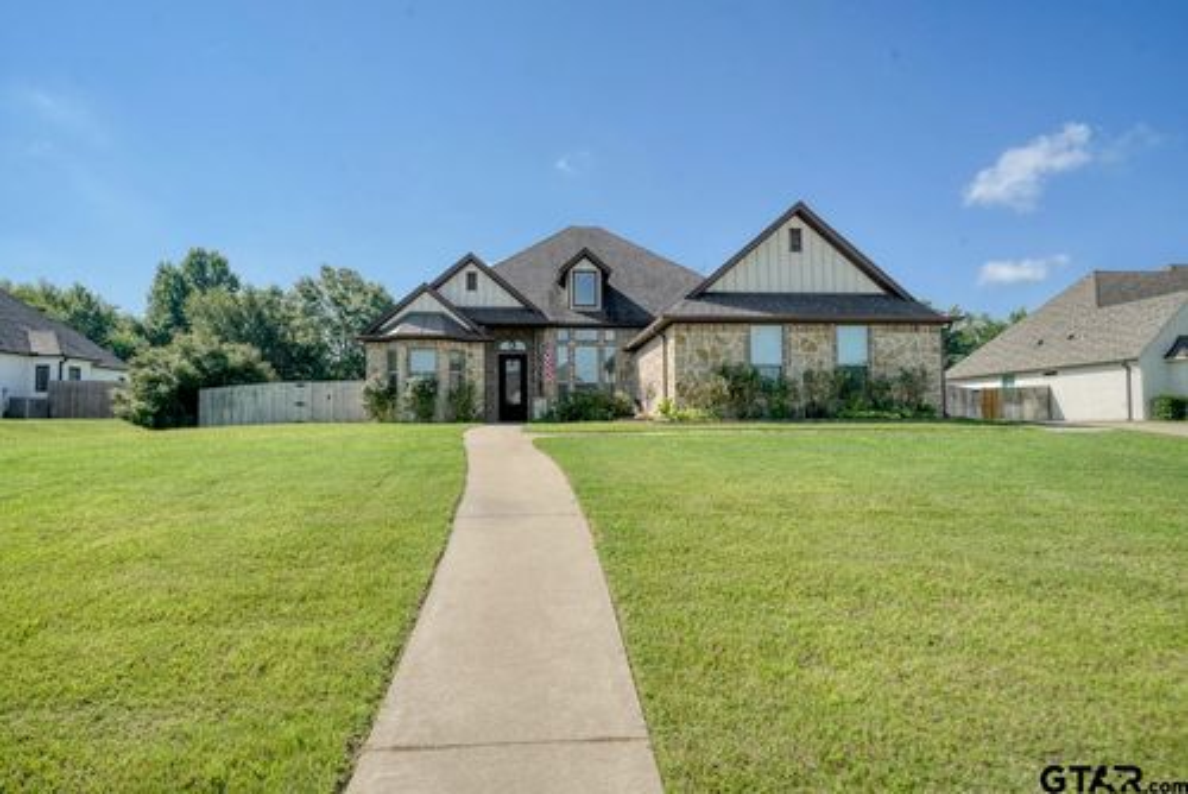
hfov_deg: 90.0
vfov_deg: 67.5
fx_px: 594
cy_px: 397
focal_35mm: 18
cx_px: 594
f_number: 10
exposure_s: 1/125
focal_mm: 18
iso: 800
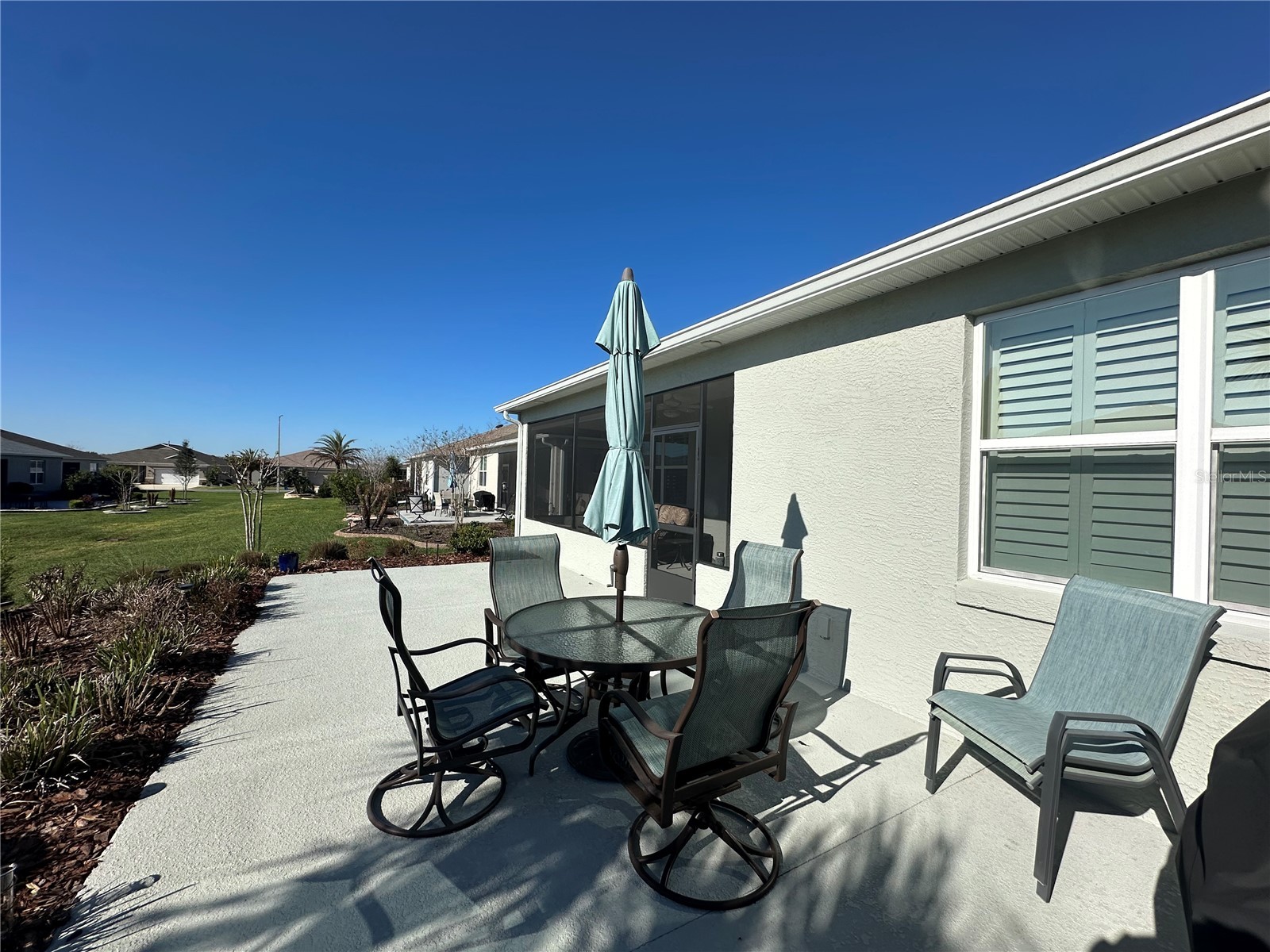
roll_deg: -1.3
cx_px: 635
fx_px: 514
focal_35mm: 14
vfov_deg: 85.7
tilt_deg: +0.4
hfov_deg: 102.1
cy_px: 476
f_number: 2.2
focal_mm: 2.22
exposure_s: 1/3731
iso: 40
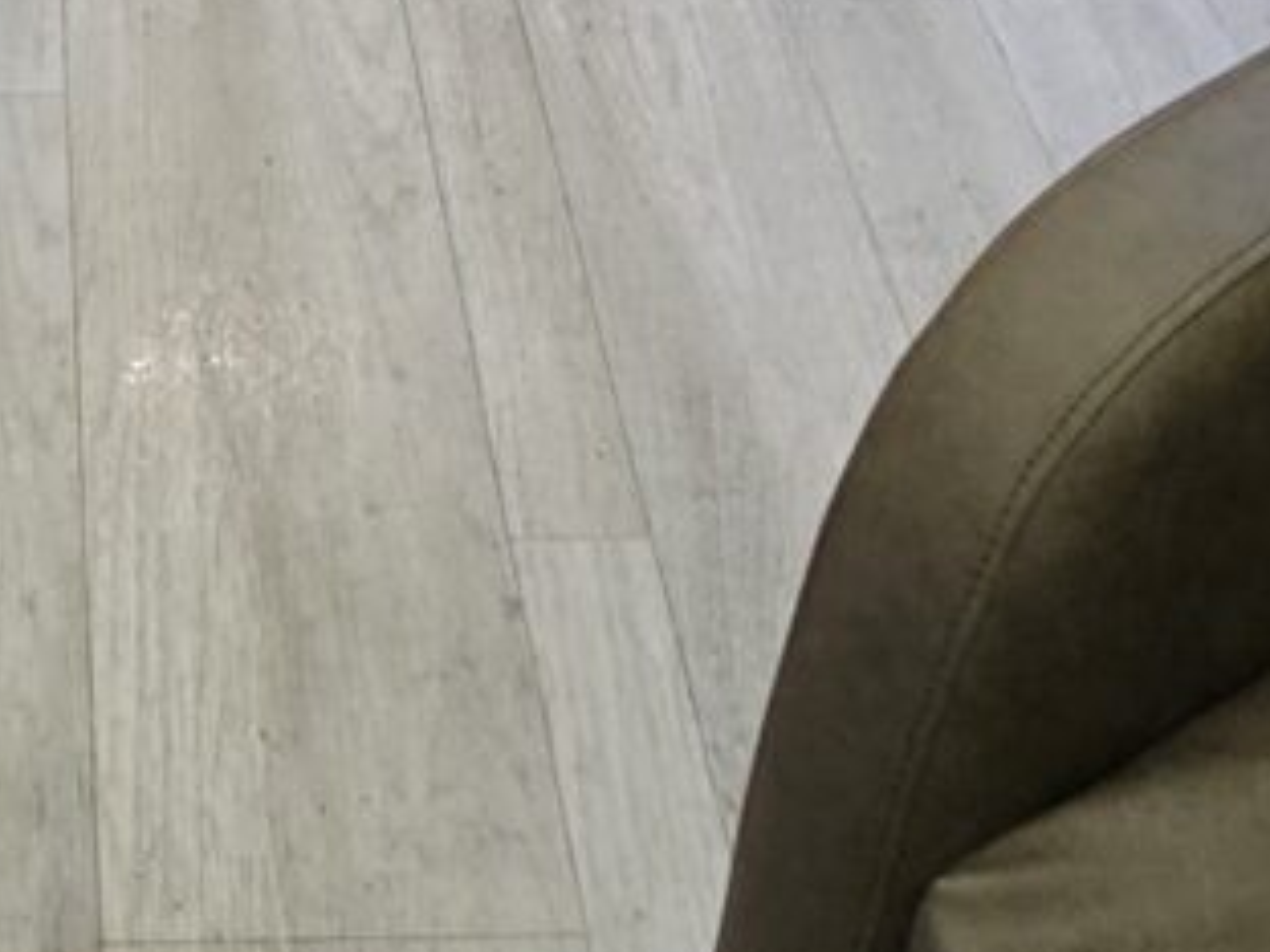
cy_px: -1461
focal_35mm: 80
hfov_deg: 23.4
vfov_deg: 13.0
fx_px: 2935
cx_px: 0
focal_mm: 2.2
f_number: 1.9
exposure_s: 1/120
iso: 200
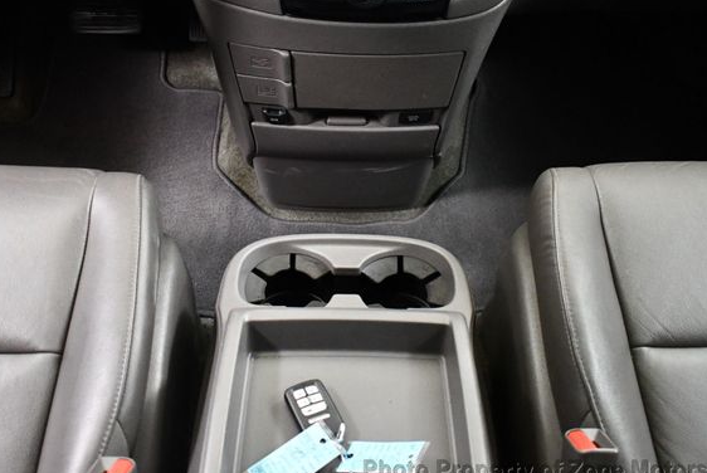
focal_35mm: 41
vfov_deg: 32.7
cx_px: 348
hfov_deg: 47.4
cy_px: 225
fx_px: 806
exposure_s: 1/60
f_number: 3.5
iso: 5000
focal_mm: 18
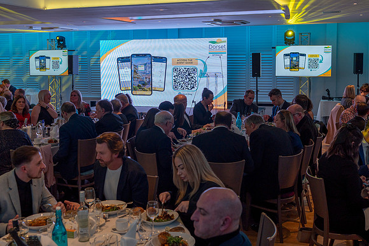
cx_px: 181
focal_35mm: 44
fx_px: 446
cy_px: 93
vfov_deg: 30.7
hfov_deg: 44.9
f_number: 4.5
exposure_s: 1/60
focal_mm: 35
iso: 125
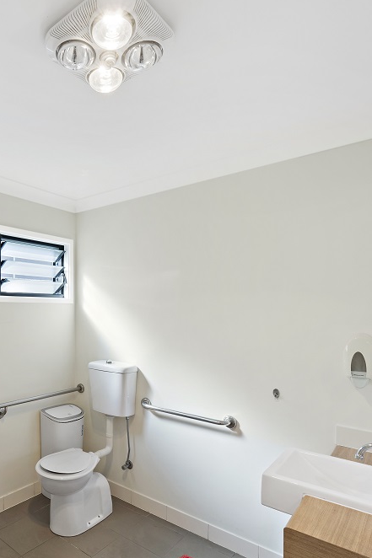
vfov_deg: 78.3
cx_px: 65
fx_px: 341
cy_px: 311
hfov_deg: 52.8
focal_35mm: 22
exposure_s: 1/8
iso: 200
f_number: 7.1
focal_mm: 7
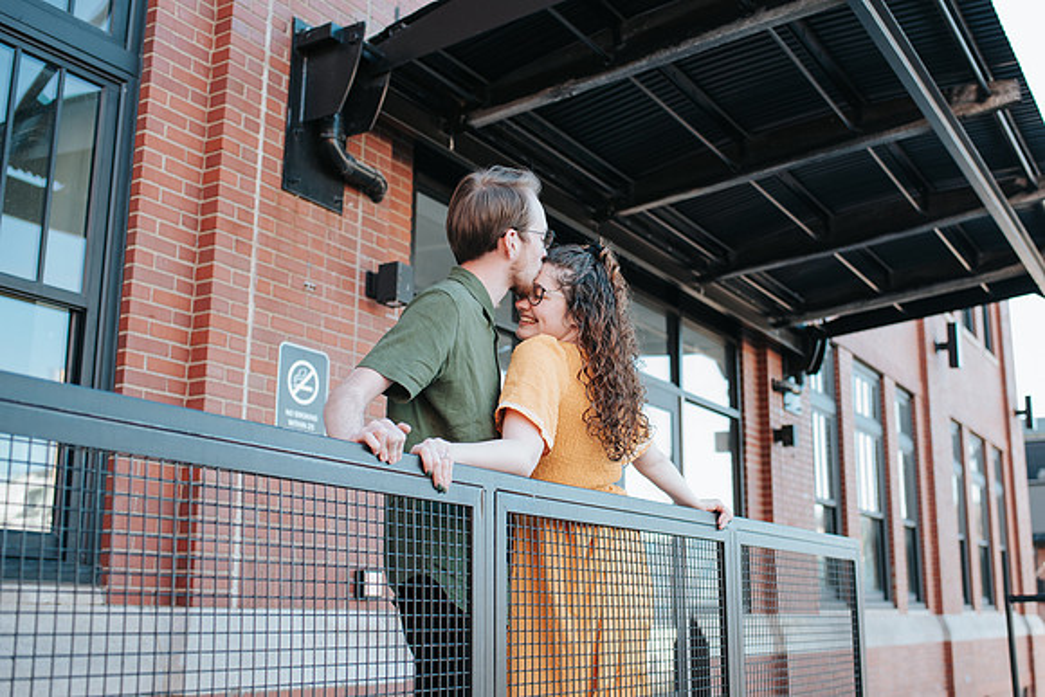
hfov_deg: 47.6
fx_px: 1182
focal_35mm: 41
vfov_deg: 32.9
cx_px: 571
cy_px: 349
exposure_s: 1/500
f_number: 3.2
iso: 800
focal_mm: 35
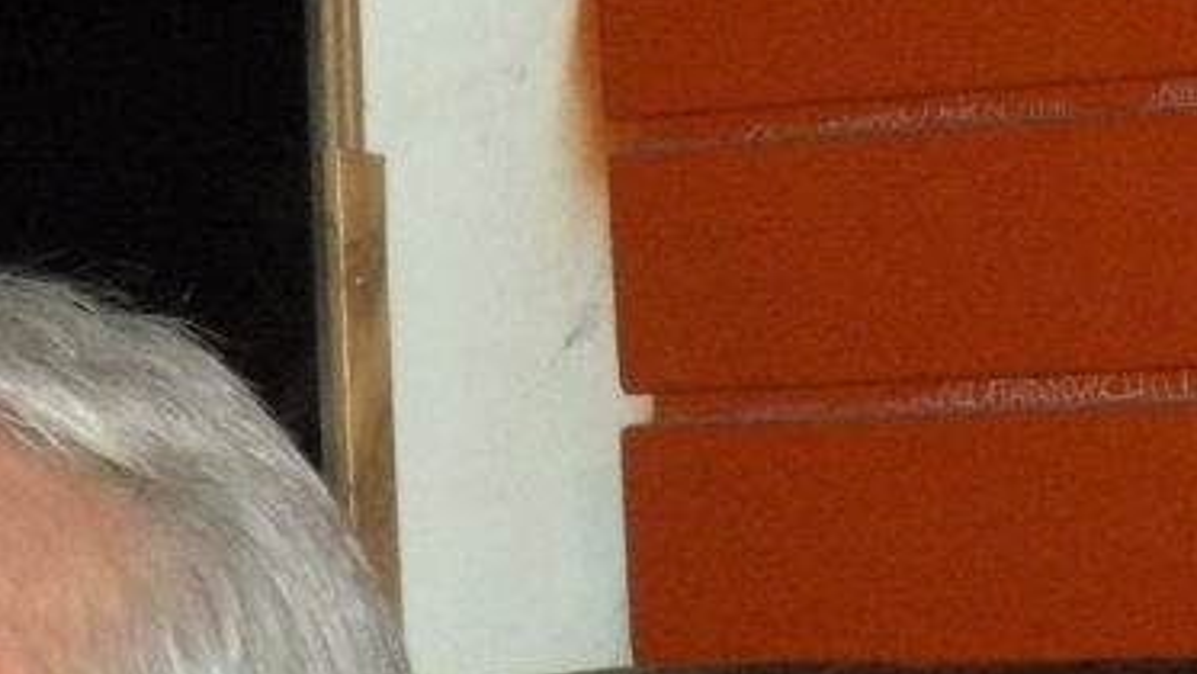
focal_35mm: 299
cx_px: -157
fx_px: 9492
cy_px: 937
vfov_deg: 4.0
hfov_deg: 7.2
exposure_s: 1/125
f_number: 5
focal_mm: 17.4
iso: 800
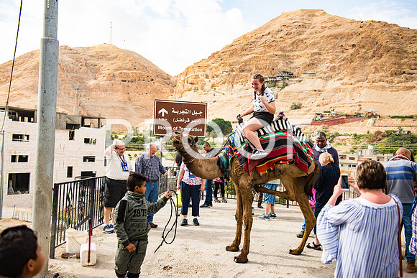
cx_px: 208
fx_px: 417
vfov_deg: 36.9
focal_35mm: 36
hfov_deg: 53.1
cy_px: 139
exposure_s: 1/2000
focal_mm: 36
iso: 200
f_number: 2.8
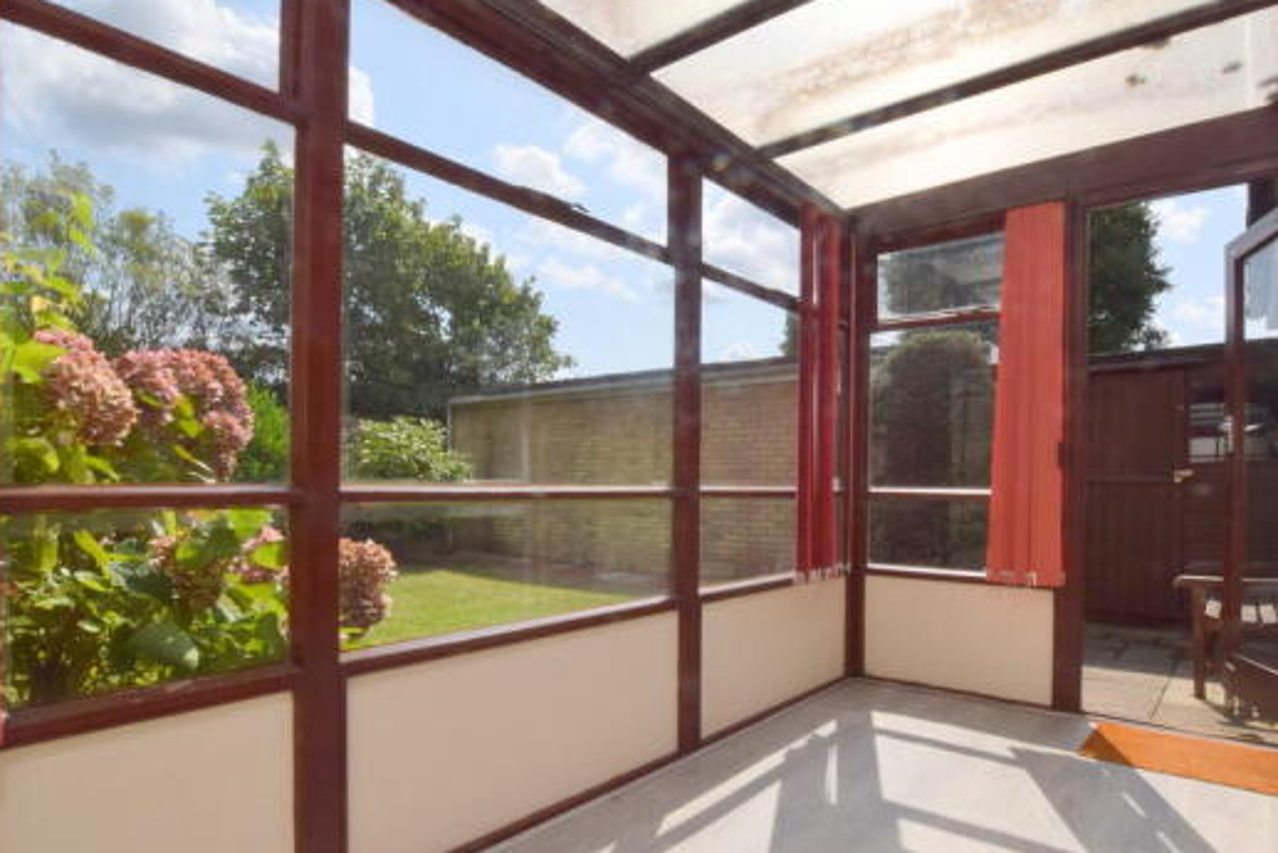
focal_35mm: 19
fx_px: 675
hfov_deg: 86.6
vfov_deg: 64.3
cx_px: 708
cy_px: 488
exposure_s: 1/200
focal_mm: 10
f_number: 22
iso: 320
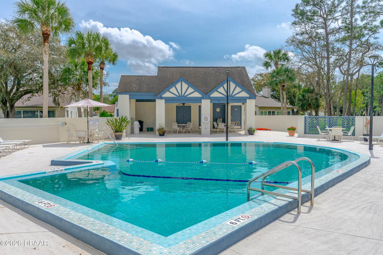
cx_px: 192
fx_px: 290
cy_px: 128
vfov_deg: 47.5
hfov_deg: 66.9
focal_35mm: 27
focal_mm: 27
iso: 320
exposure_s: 1/1250
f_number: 9
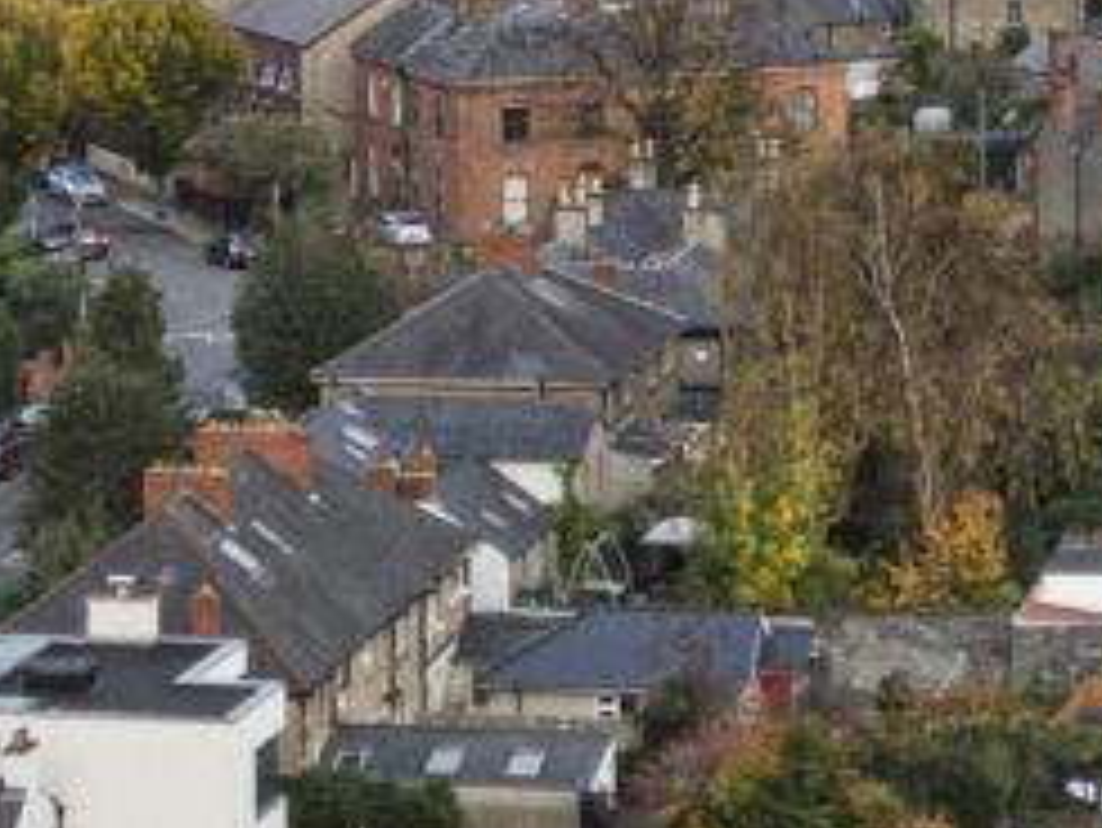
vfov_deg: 7.9
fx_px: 5988
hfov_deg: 10.5
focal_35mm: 188
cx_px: 378
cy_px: 56
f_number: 3.7
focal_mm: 7.88
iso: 100
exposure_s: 1/120
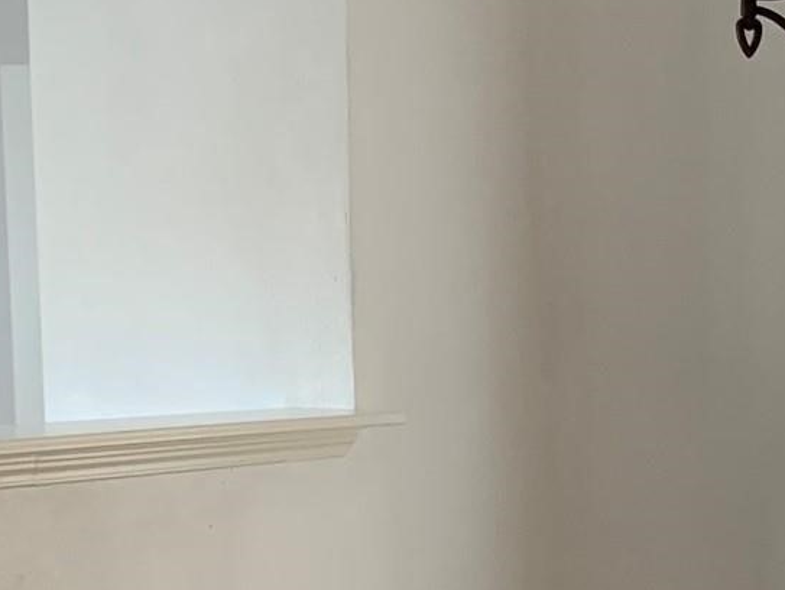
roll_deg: -1.0
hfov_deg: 18.3
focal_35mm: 98
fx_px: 2224
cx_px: 1096
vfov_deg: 14.9
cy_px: 548
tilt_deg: -6.1
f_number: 1.8
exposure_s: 1/60
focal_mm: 4.25
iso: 125
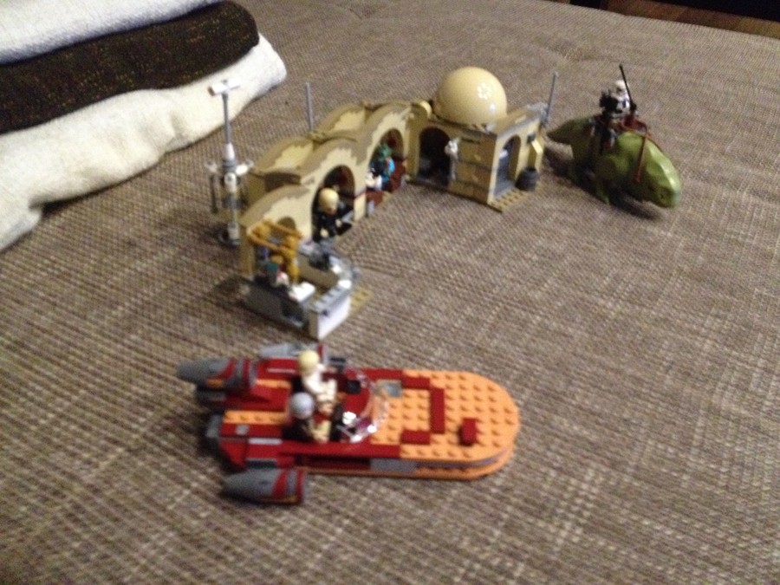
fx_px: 789
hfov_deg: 52.6
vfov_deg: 40.7
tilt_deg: -38.3
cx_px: 390
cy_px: 292
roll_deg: -2.1
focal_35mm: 35
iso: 800
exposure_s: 1/17
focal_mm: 4.28
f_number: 2.4
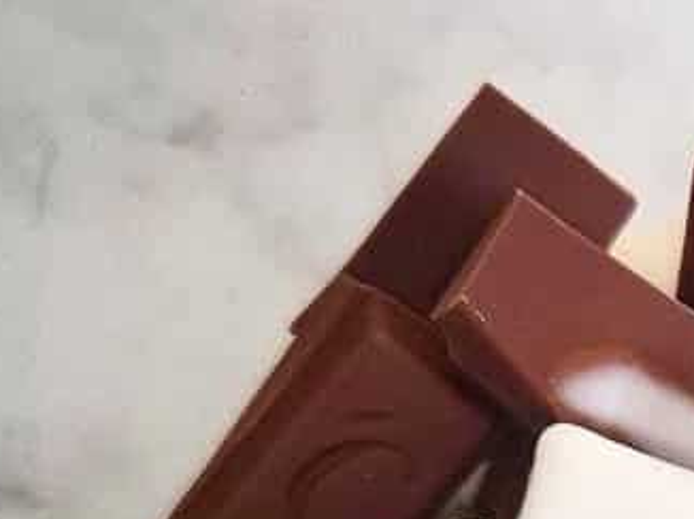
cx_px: 1093
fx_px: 2264
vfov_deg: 12.7
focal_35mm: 113
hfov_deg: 15.8
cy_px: 662
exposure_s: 1/100
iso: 320
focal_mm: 5.54
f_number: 1.8
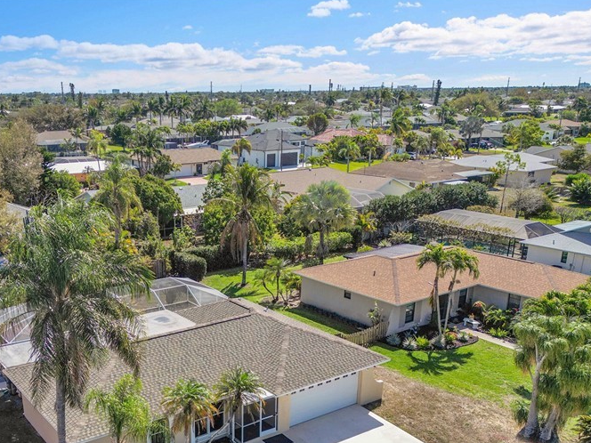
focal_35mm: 37
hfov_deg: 49.5
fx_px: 632
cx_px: 211
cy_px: 337
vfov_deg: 37.6
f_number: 1.7
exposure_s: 1/640
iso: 100
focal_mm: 6.72
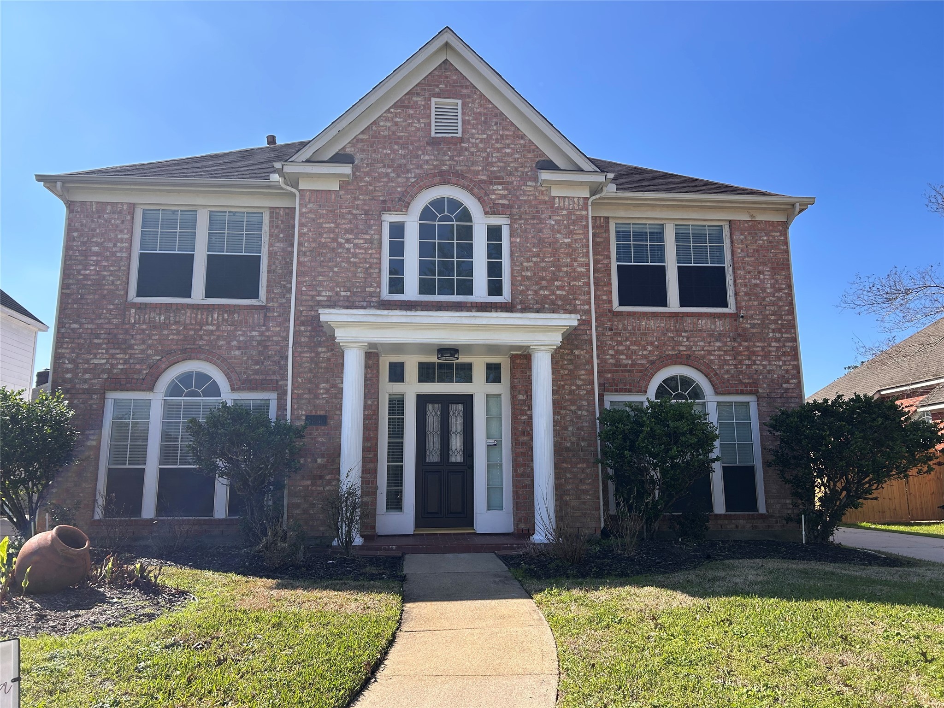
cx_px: 472
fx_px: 709
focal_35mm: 26
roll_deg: +0.5
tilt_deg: +10.2
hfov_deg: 67.3
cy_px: 354
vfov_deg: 53.1
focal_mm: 5.7
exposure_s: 1/2457
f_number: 1.5
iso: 50
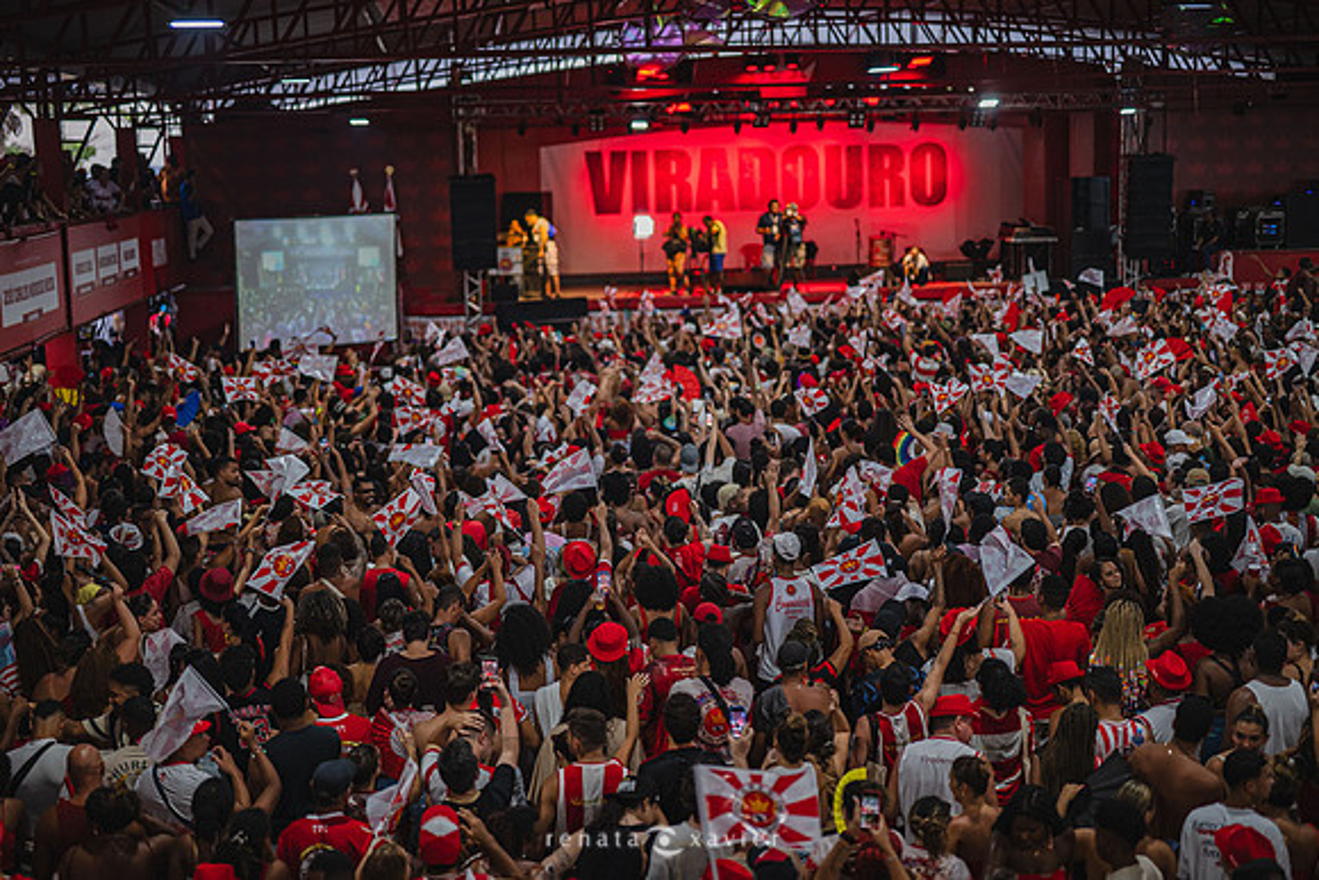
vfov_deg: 27.0
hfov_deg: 39.6
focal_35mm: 50
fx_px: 1832
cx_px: 660
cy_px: 440
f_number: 1.2
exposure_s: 1/1250
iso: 800
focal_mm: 50
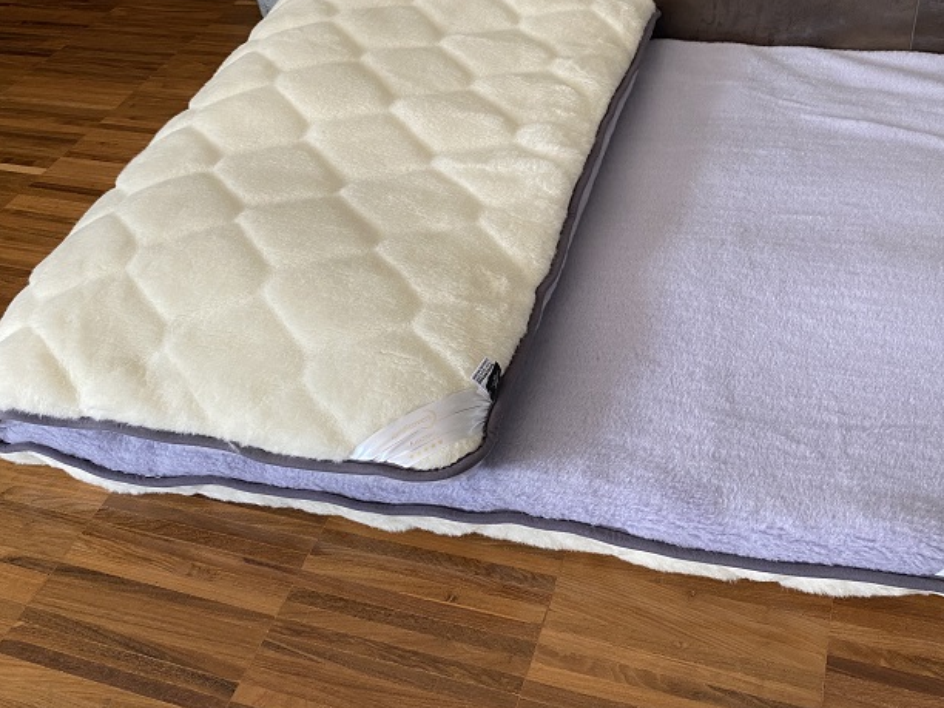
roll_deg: +8.1
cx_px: 565
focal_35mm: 34
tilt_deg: -43.9
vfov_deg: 41.7
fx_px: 927
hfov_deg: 53.6
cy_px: 315
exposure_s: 1/92
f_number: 1.8
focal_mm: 4.25
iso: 125
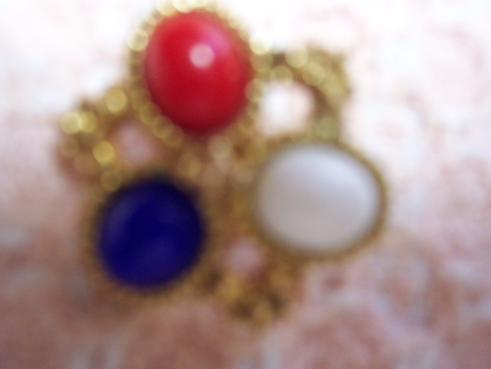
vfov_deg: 38.7
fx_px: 525
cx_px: 246
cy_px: 184
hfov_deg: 50.1
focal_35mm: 37
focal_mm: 5.6
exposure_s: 1/20
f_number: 2.8
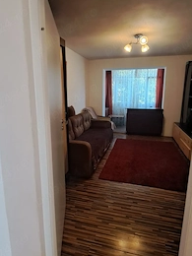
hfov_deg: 65.9
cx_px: 100
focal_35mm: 20
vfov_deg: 81.7
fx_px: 148
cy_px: 123
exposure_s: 1/50
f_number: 2.2
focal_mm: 1.74
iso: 160
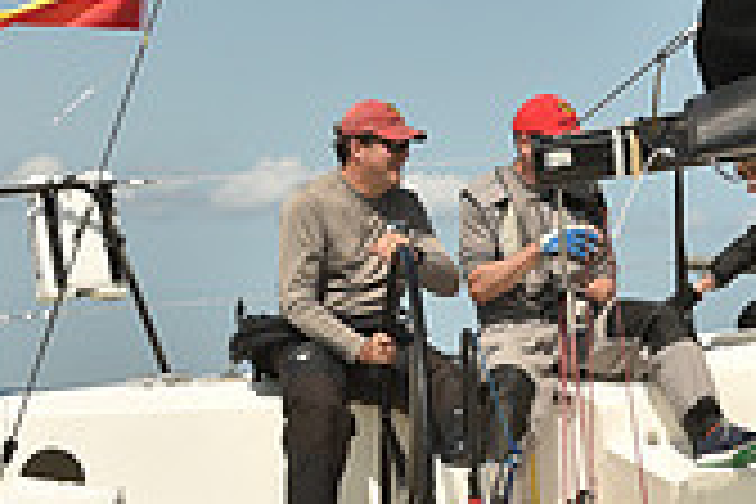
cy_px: 425
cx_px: 459
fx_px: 5061
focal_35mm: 241
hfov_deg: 8.5
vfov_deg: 5.7
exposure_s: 1/800
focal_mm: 70
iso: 250
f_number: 10
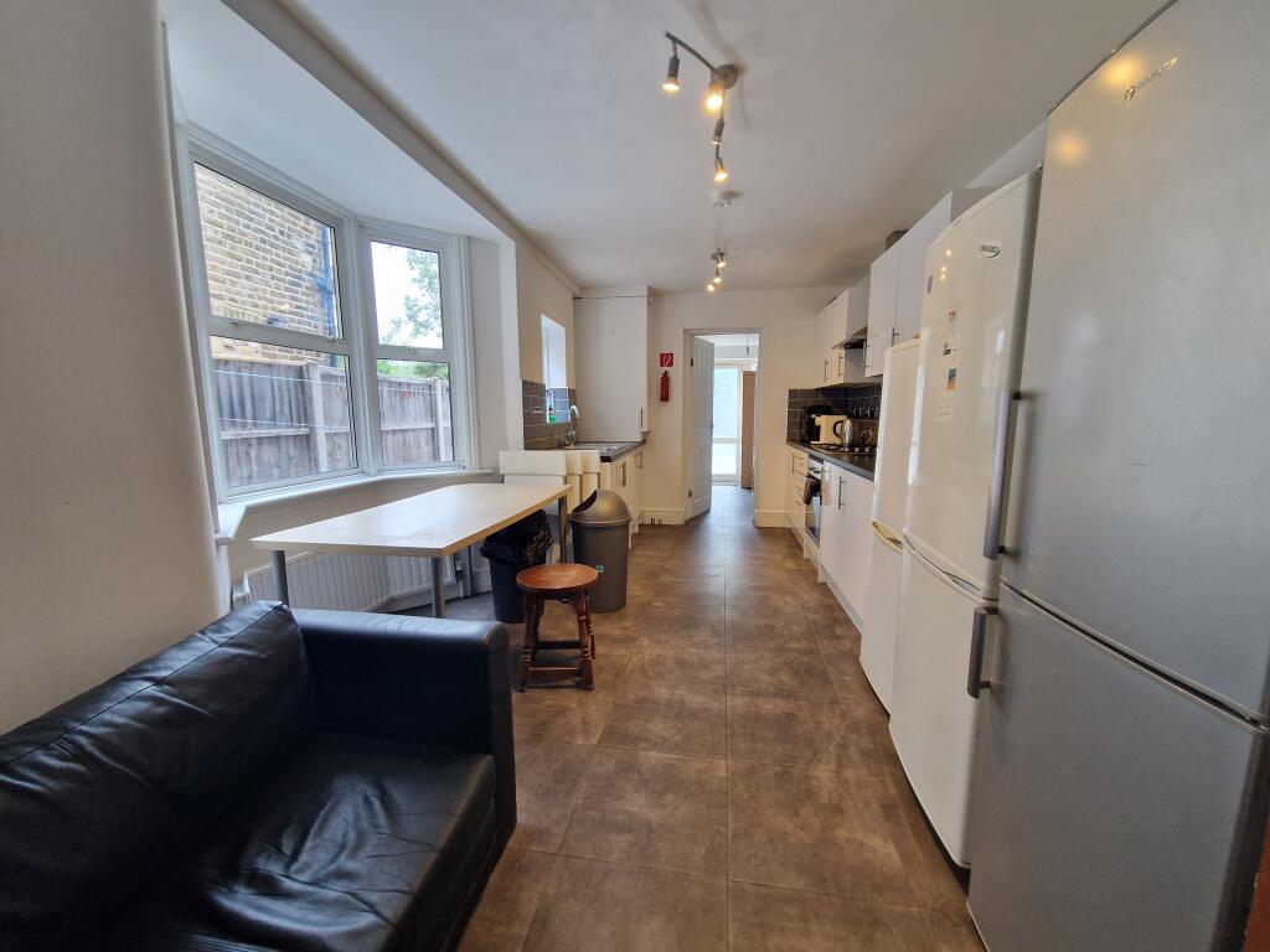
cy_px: 476
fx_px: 477
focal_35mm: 13
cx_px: 635
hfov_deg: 106.2
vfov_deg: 89.9
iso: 160
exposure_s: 1/50
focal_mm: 2.2
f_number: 2.2
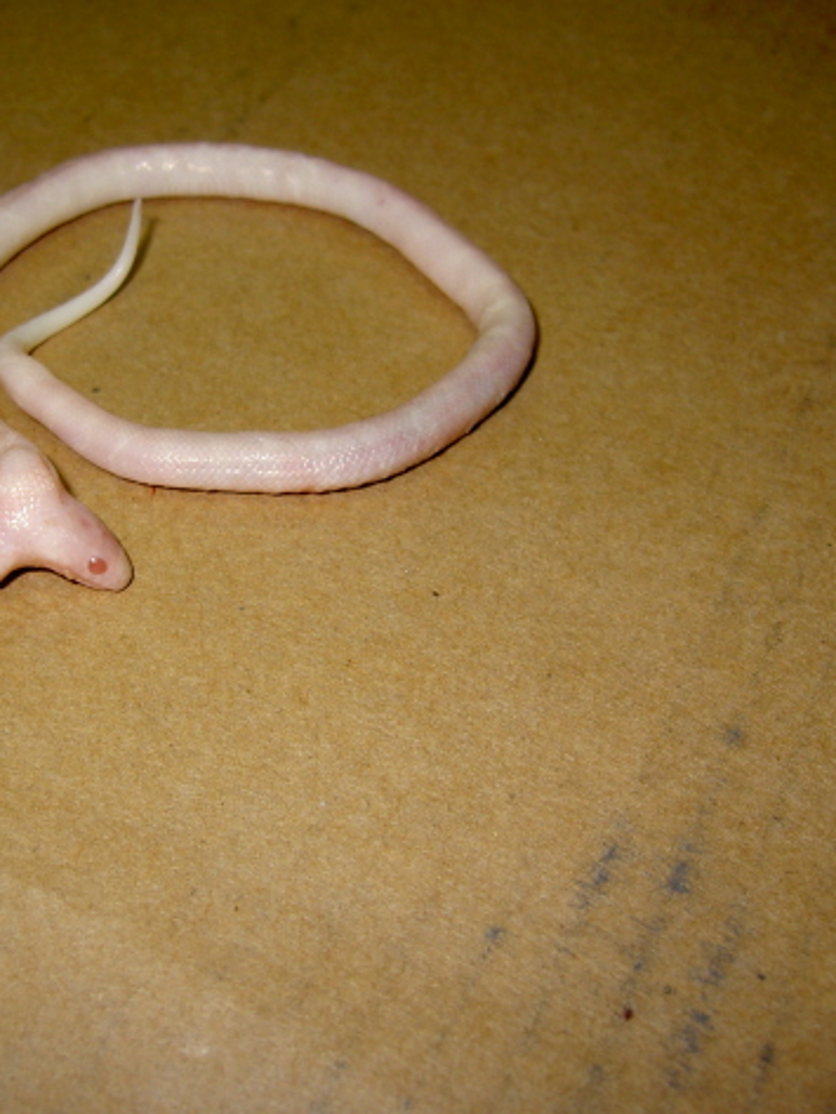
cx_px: 311
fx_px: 1481
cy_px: 561
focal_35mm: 46
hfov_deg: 31.4
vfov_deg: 41.2
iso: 50
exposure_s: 1/60
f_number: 2.8
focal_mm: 5.6
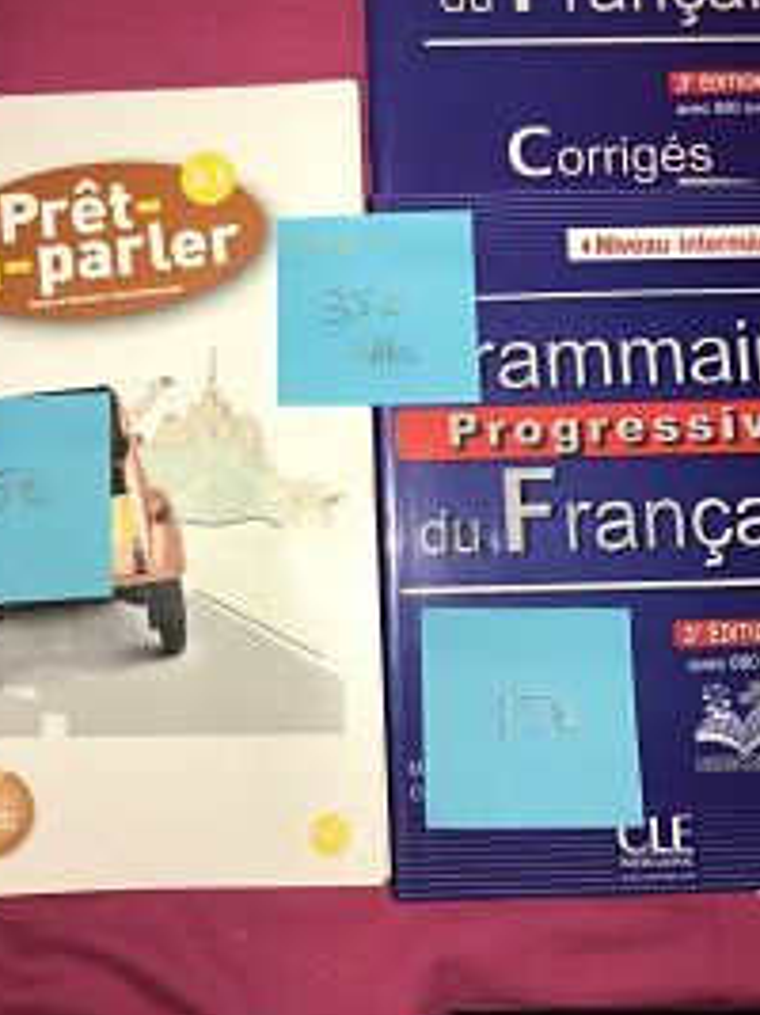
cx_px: 361
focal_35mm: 42
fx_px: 1230
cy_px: 346
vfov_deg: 44.2
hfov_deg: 34.3
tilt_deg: -77.8
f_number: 1.8
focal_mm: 3.99
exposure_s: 1/62
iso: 20
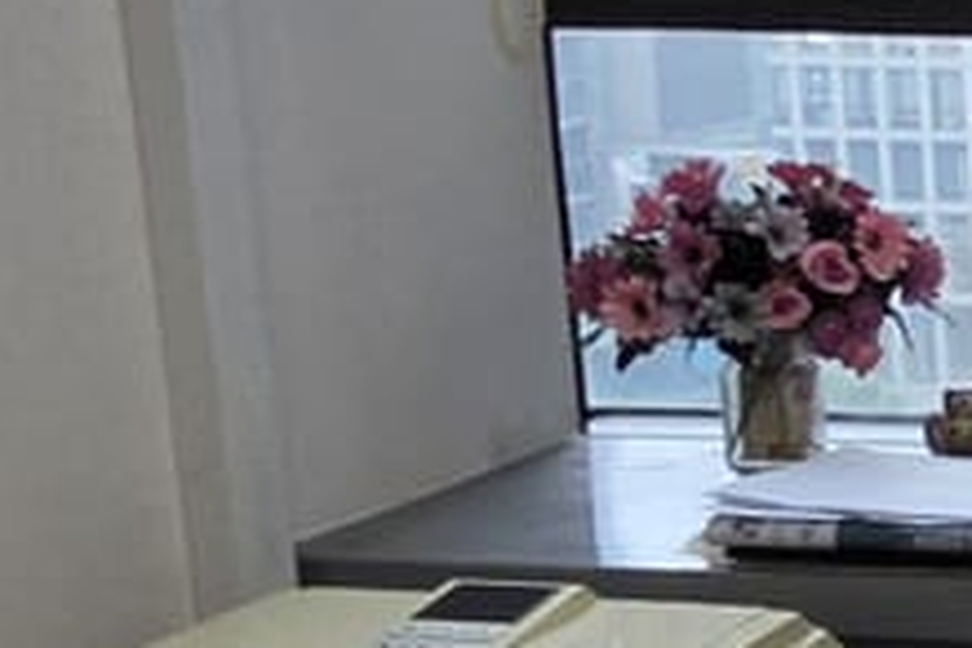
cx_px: 1980
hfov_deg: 15.9
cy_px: 435
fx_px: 2673
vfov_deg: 13.8
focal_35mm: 99
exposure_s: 1/120
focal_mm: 2.2
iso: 100
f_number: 1.9
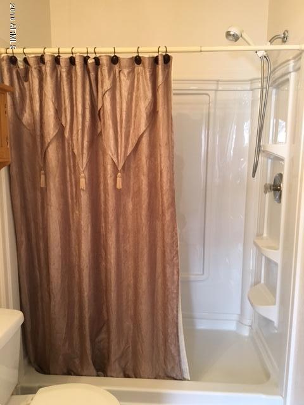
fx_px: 340
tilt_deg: -8.8
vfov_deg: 61.7
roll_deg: -0.9
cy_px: 202
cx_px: 152
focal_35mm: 29
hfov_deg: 48.2
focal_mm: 4.15
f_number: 2.2
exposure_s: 1/30
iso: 160
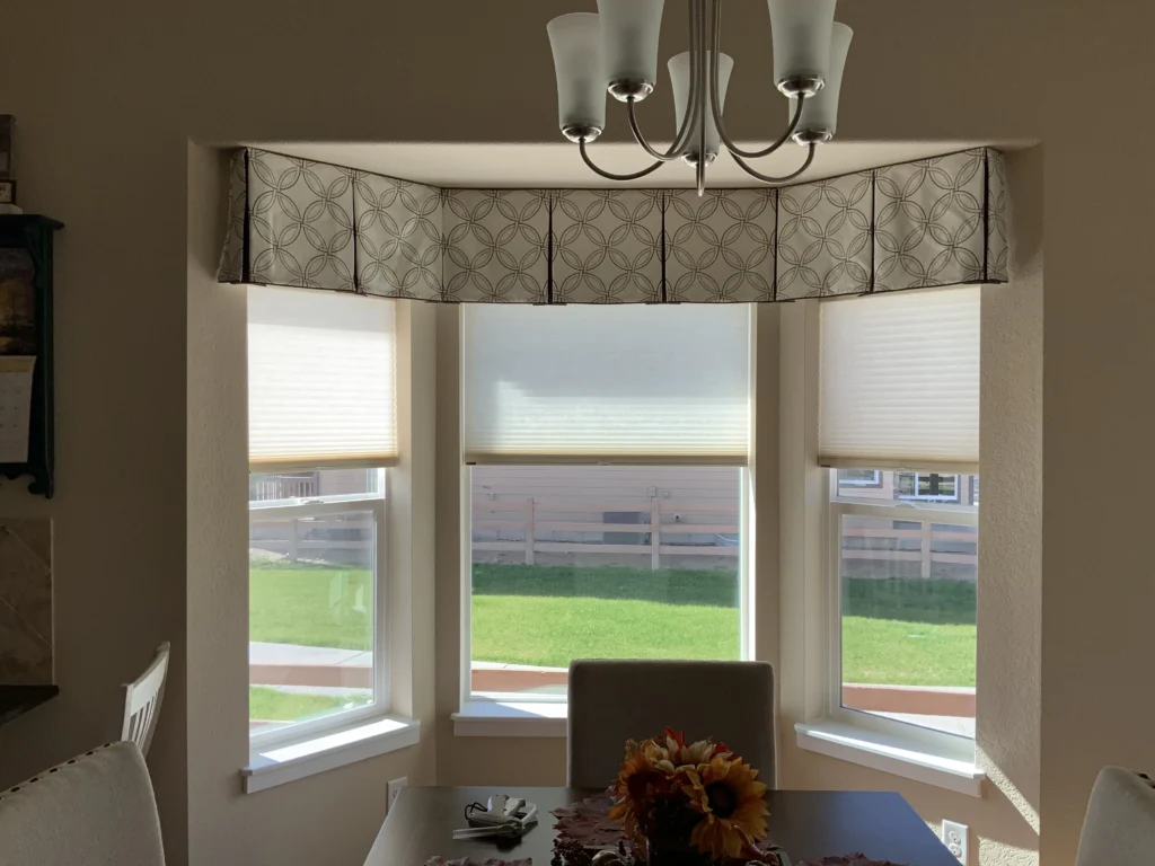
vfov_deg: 48.2
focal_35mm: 29
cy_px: 433
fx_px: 968
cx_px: 578
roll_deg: +0.2
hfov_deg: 61.7
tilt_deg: -1.0
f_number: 1.8
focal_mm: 3
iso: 16
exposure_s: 1/246
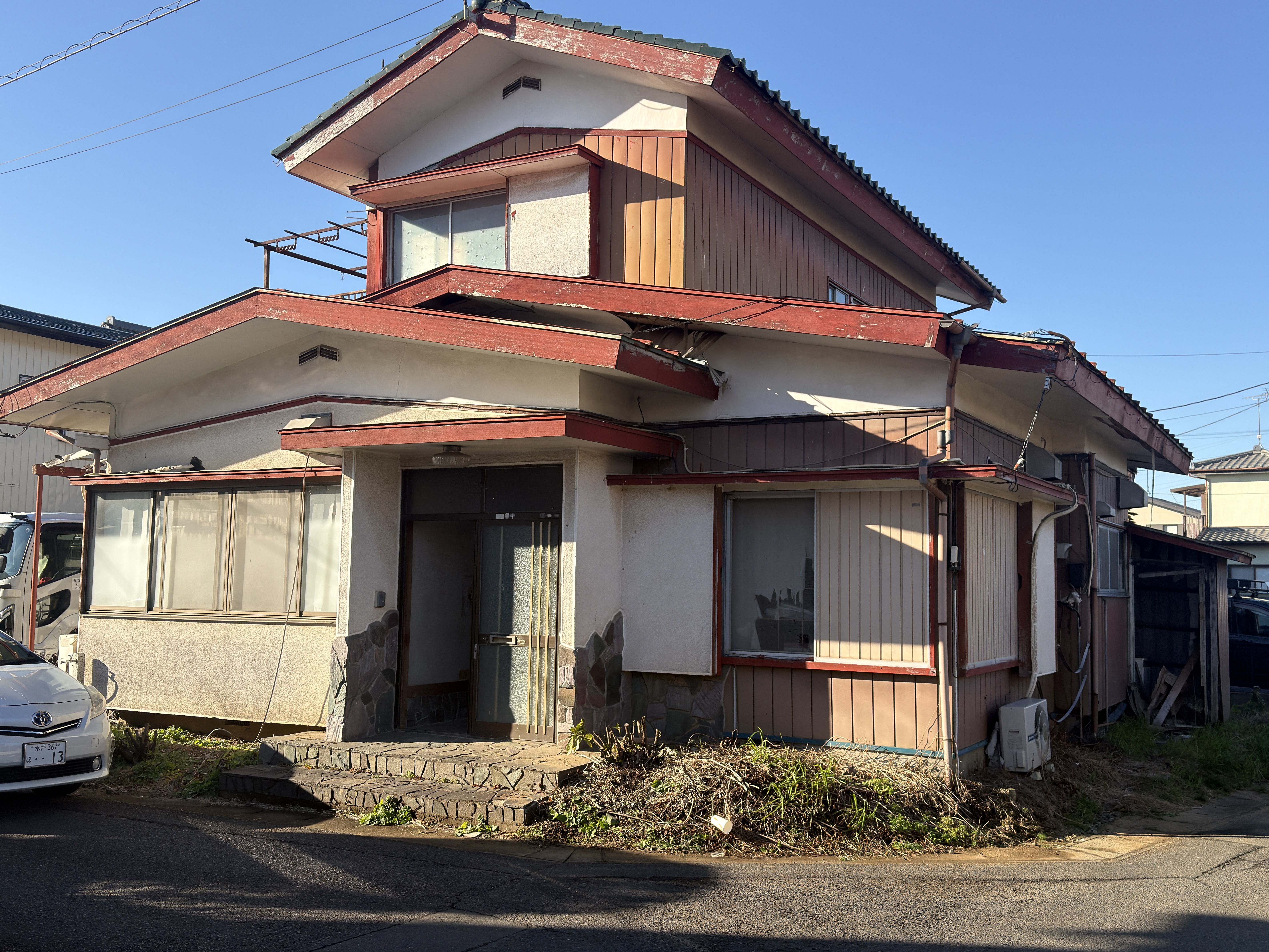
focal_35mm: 35
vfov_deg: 40.7
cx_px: 634
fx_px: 1283
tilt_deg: +4.0
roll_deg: -1.0
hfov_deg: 52.6
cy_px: 476
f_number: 1.78
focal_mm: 6.76
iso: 64
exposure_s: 1/2217
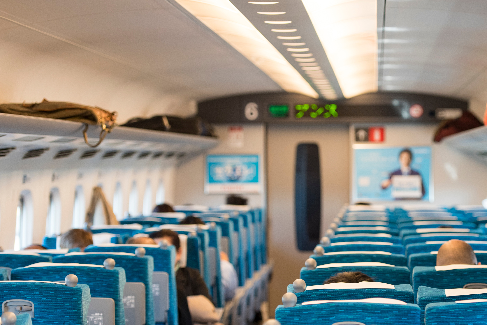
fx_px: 2030
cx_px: 362
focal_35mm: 150
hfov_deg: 13.6
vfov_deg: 9.1
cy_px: 242
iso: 400
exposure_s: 1/160
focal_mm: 92
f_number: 2.8
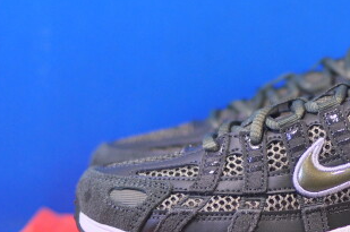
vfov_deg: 7.0
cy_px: 53
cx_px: 332
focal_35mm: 194
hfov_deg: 10.5
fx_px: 1883
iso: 250
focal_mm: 50
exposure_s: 1/320
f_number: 2.2
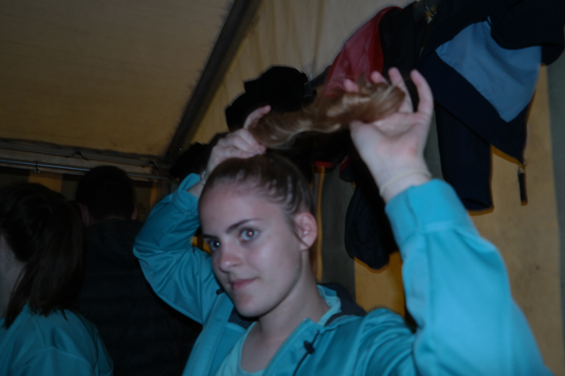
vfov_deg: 47.9
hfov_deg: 67.4
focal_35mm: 27
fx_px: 424
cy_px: 188
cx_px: 282
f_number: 3.5
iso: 400
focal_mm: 18
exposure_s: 1/40
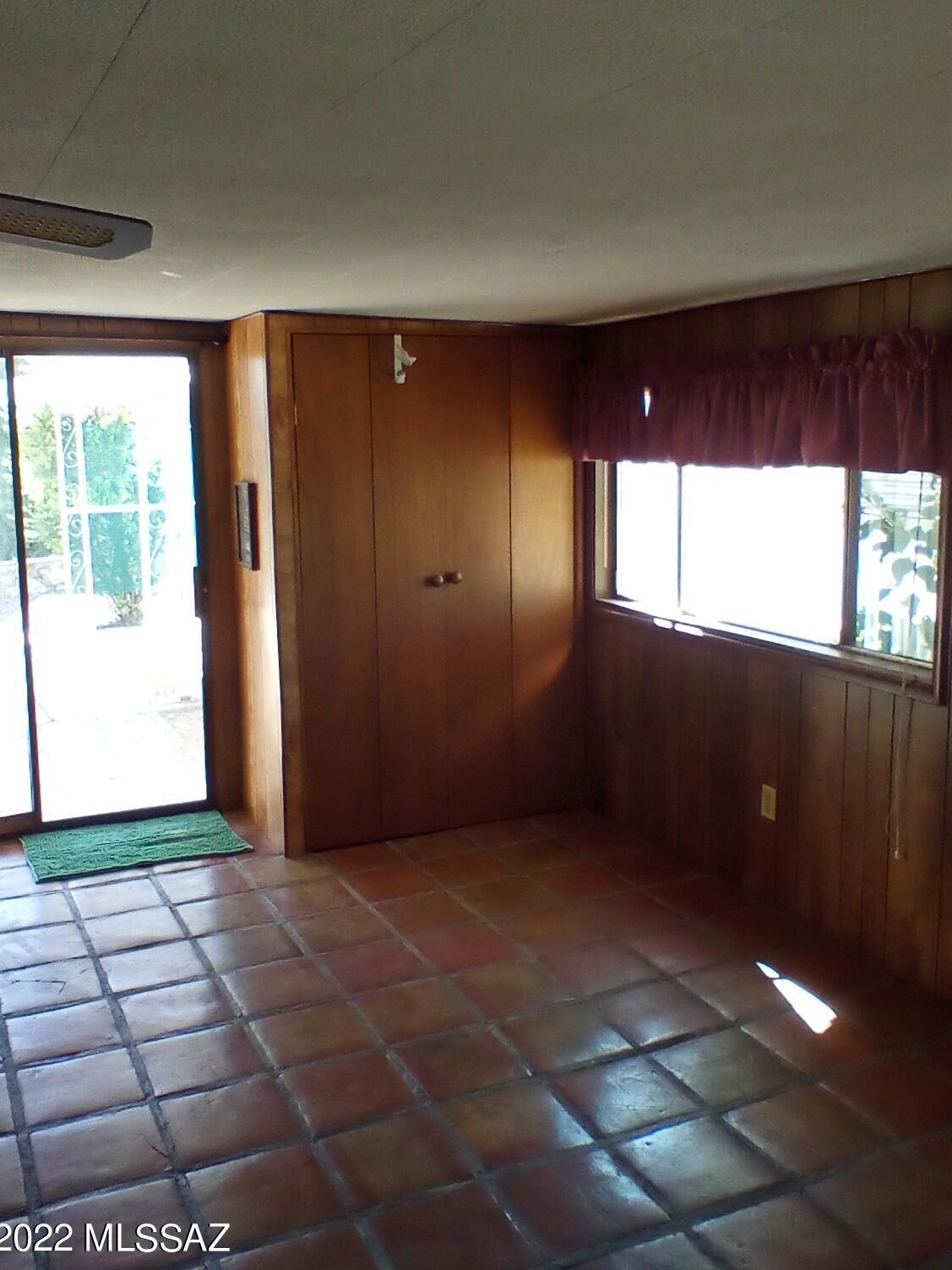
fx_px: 1210
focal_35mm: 33
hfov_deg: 42.9
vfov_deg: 55.4
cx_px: 467
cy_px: 623
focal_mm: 2.38
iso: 113
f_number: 2.4
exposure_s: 1/60
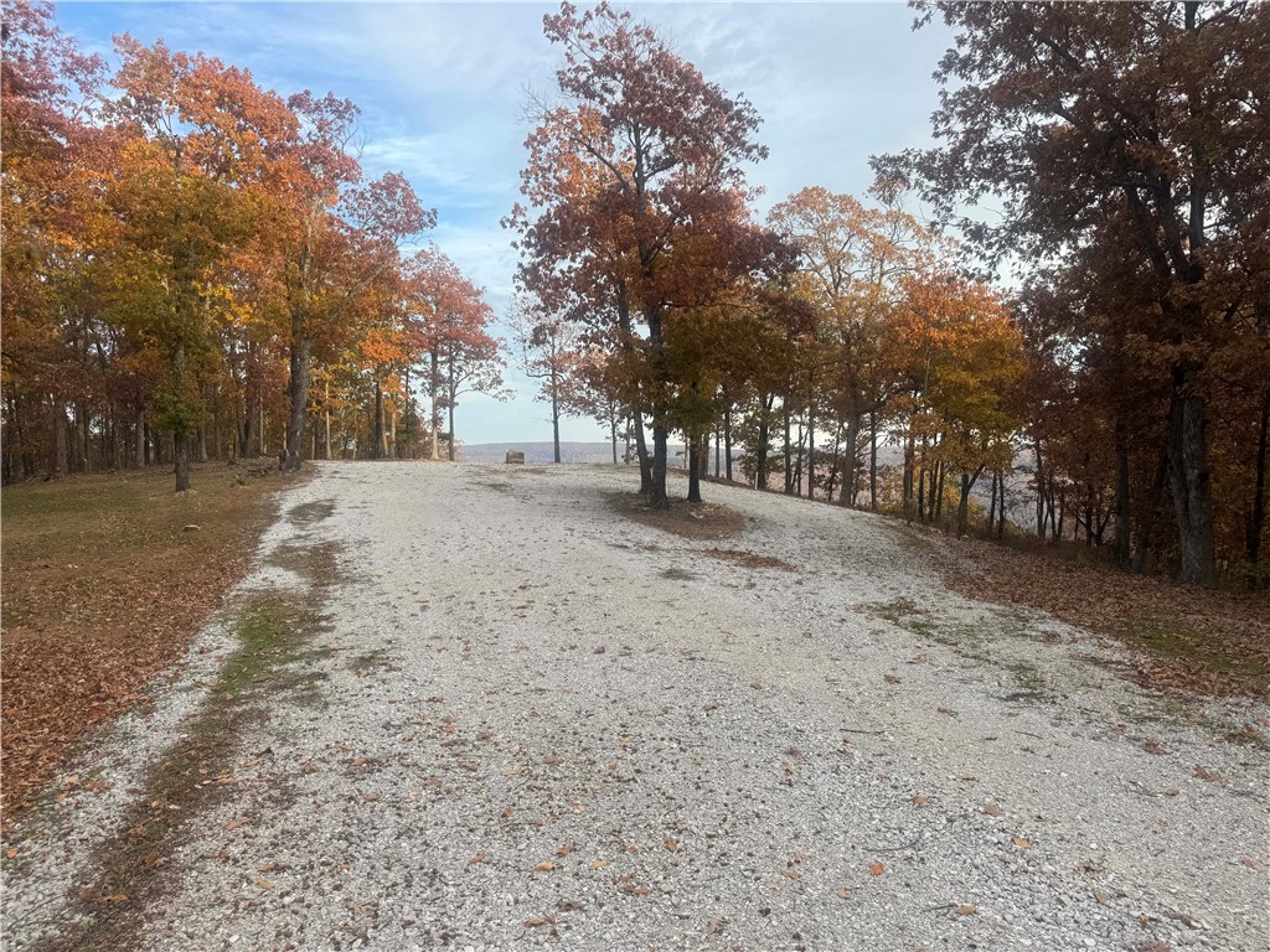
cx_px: 635
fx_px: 881
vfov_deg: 56.8
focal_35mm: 24
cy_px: 476
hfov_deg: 71.6
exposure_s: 1/577
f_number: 1.78
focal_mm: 6.76
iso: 80
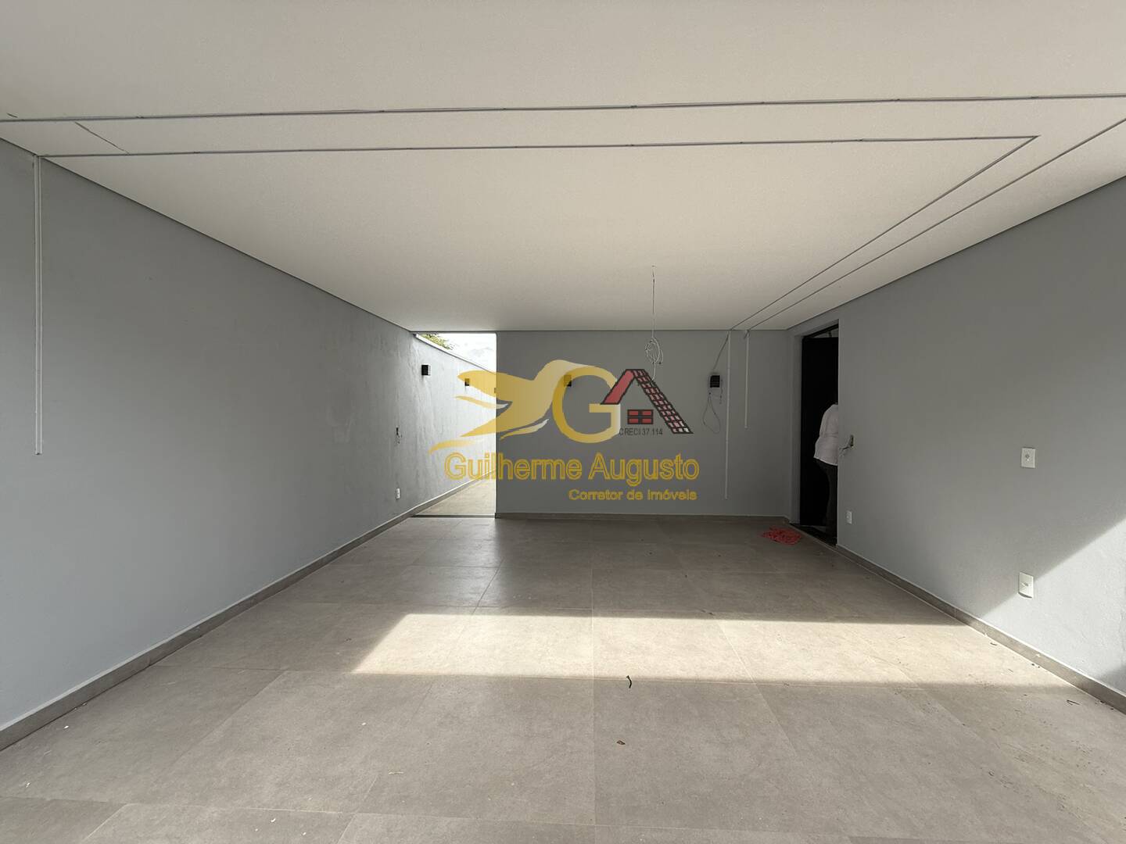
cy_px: 422
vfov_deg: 85.7
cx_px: 563
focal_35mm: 14
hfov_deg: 102.1
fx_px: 455
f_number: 2.2
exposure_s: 1/318
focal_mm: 2.22
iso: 50
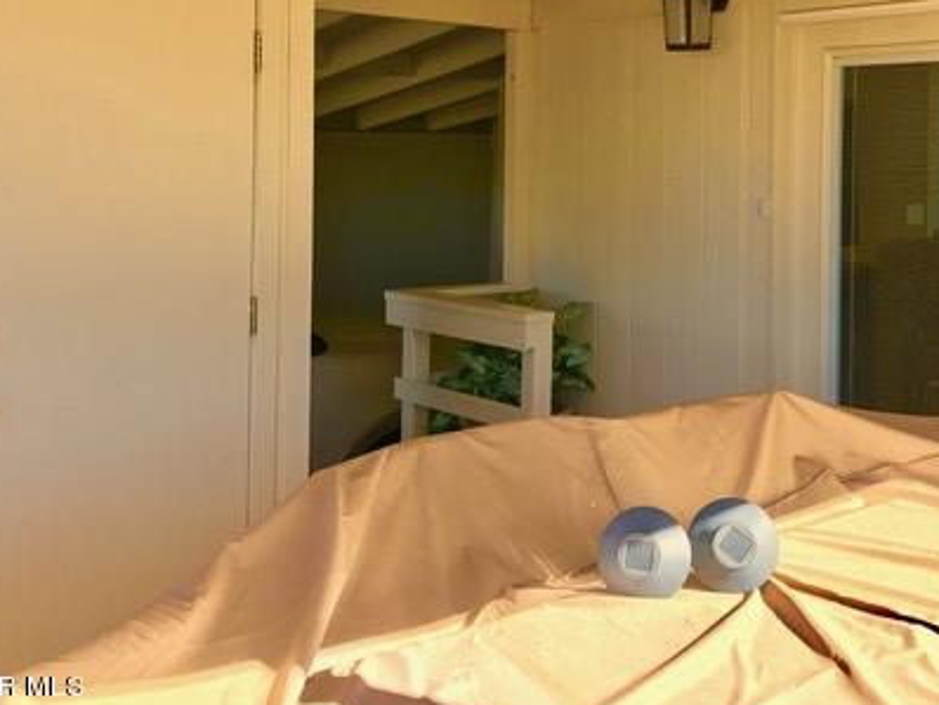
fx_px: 1221
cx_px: 587
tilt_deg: -0.3
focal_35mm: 45
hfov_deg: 41.7
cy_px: 167
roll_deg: -0.7
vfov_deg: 31.6
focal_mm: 3.99
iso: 20
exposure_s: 1/504
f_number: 1.8
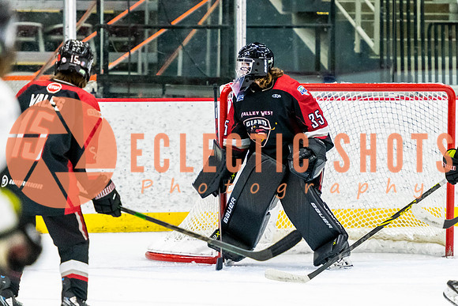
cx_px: 294
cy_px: 141
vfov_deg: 4.2
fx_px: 4130
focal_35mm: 325
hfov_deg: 6.3
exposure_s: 1/640
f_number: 2.8
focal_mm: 165
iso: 3200
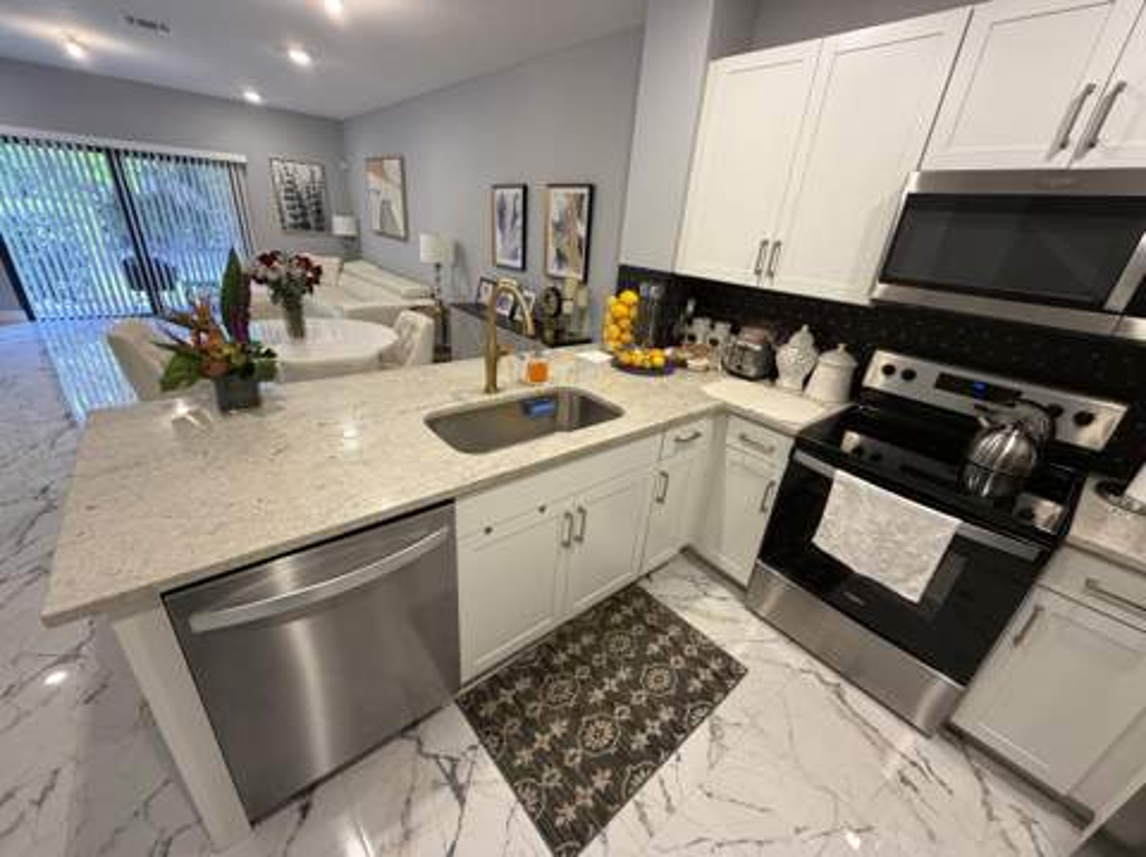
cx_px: 573
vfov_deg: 85.6
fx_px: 463
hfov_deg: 102.1
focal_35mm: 14
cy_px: 428
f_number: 2.2
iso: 200
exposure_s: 1/60
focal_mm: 2.22
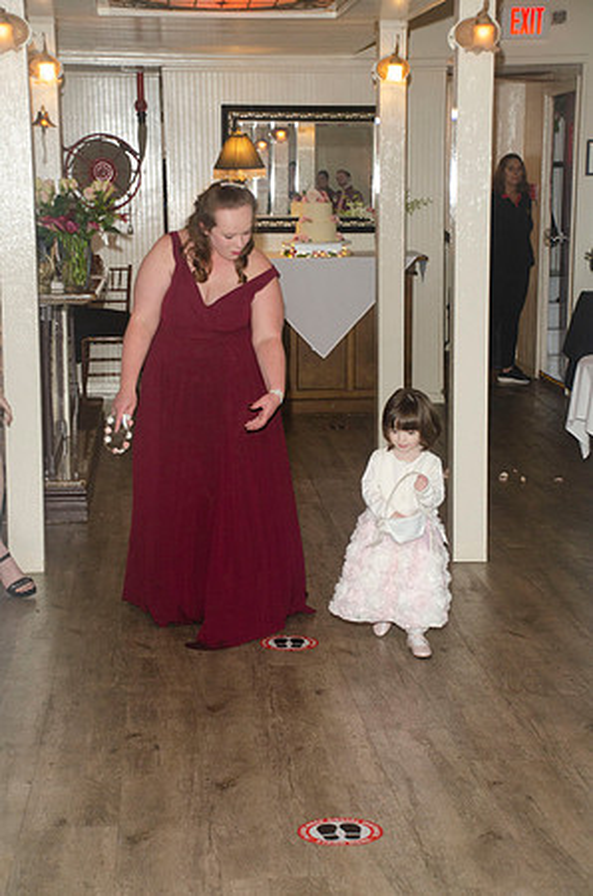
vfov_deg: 28.1
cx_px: 296
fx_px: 1787
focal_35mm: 72
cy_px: 448
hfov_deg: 18.8
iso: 400
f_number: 4.8
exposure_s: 1/80
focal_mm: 48
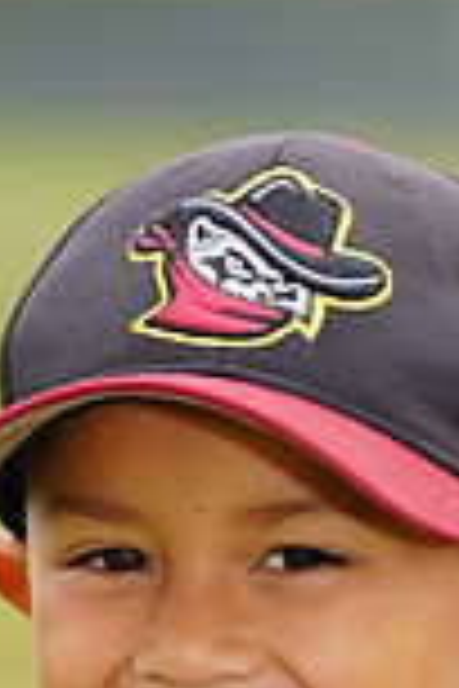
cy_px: 1169
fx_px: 19372
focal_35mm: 1013
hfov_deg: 1.4
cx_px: 182
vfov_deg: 2.0
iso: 100
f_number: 7.1
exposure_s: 1/250
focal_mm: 268
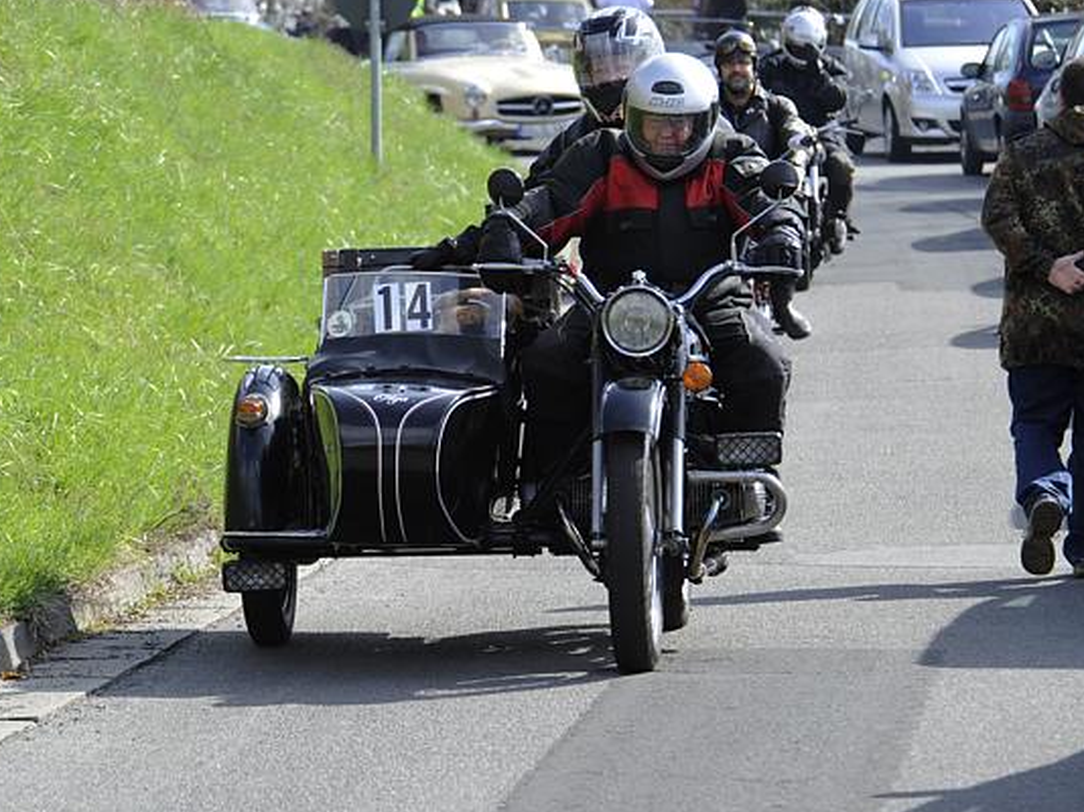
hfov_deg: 7.9
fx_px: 7888
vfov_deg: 5.9
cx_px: 489
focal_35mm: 252
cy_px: 400
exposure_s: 1/320
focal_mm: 175
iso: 320
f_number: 7.1
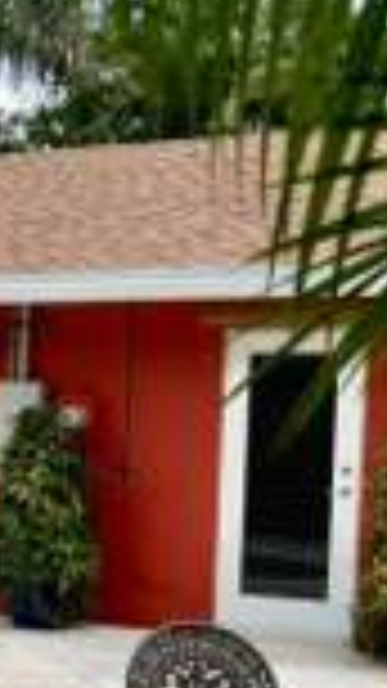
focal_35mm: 89
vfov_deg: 23.8
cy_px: 486
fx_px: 1625
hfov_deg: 12.3
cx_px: -346
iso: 50
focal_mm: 5.7
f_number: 1.5
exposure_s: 1/3460
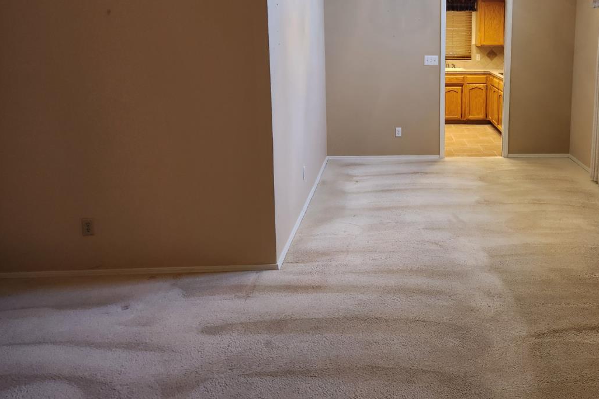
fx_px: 582
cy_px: 113
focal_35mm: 35
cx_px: 437
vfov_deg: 37.2
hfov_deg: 52.4
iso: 160
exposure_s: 1/120
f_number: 1.8
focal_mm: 5.4
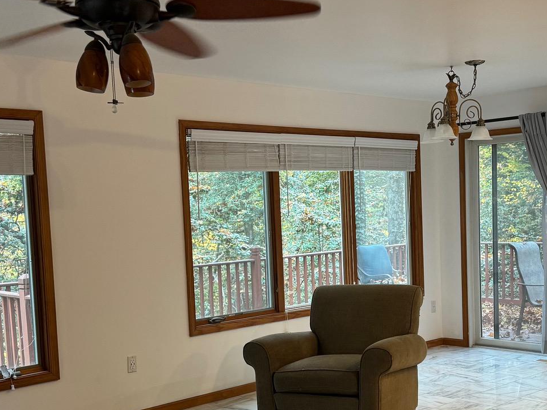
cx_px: 319
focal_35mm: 51
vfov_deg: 28.4
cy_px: 260
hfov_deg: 37.4
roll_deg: +2.0
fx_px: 806
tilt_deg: -5.0
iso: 250
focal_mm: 6.76
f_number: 1.78
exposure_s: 1/60
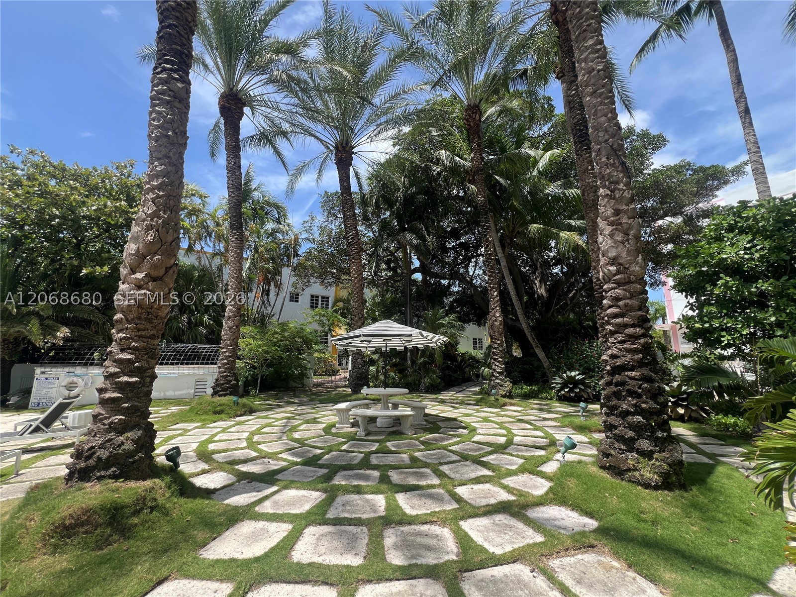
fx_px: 299
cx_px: 398
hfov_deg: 106.2
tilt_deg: +9.1
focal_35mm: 13
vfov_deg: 89.9
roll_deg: -0.4
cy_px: 298
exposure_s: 1/567
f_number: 1.8
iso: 32
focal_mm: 1.57
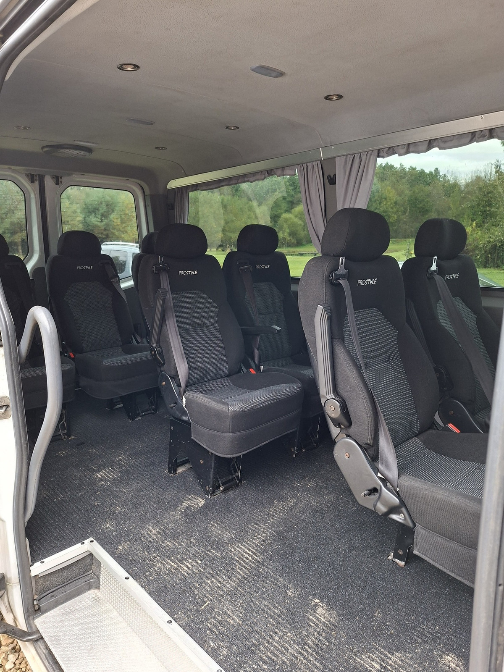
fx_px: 446
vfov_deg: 73.9
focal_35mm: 23
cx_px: 252
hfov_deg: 58.9
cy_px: 336
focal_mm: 5.54
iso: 250
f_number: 1.8
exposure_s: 1/100
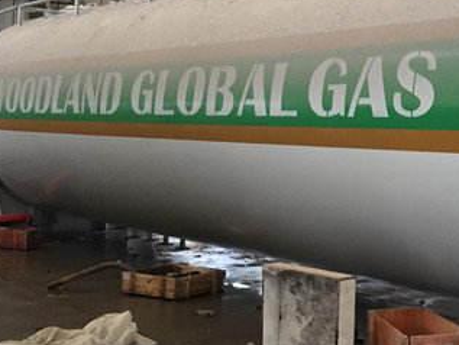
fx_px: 849
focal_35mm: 64
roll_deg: -2.8
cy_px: 128
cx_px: 450
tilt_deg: +1.6
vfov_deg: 22.9
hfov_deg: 28.5
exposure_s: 1/33
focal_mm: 4.15
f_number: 2.2
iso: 160
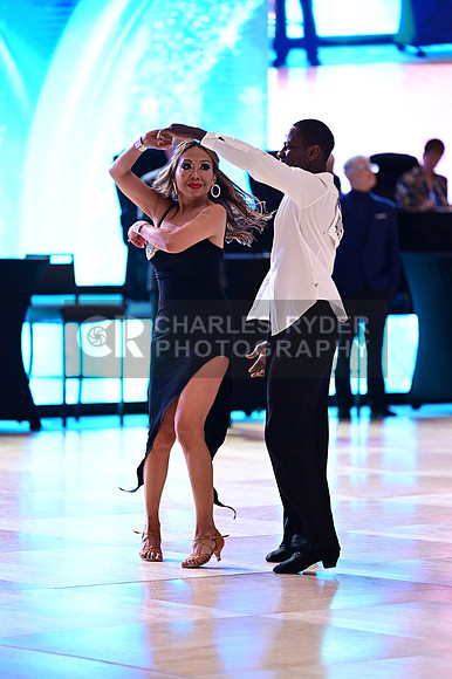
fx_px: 3771
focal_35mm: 200
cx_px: 226
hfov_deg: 6.9
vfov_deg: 10.3
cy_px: 340
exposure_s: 1/320
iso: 2000
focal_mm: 200
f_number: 2.8
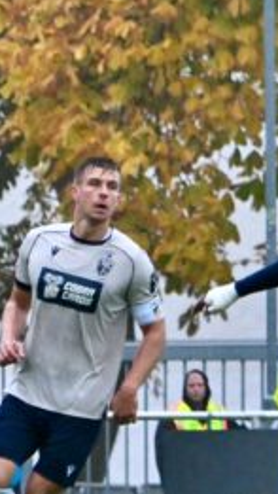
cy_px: 185
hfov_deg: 1.6
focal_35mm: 740
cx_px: 874
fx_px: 9688
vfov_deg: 2.9
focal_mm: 180
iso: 3200
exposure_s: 1/1600
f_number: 5.3
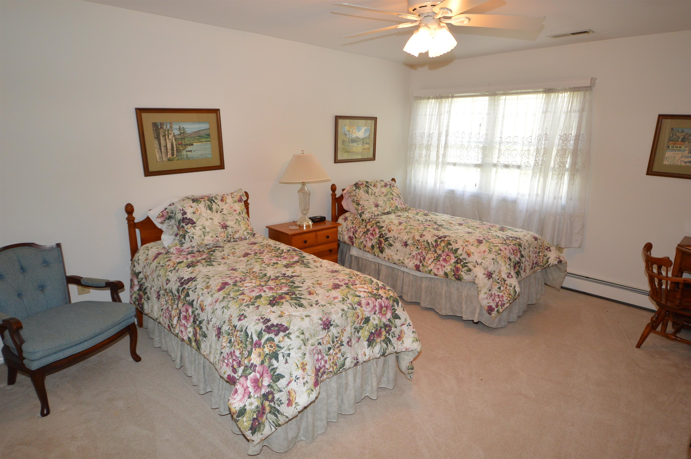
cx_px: 346
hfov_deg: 81.3
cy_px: 230
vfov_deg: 59.4
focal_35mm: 21
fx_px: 403
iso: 640
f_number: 4
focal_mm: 14
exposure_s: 1/60
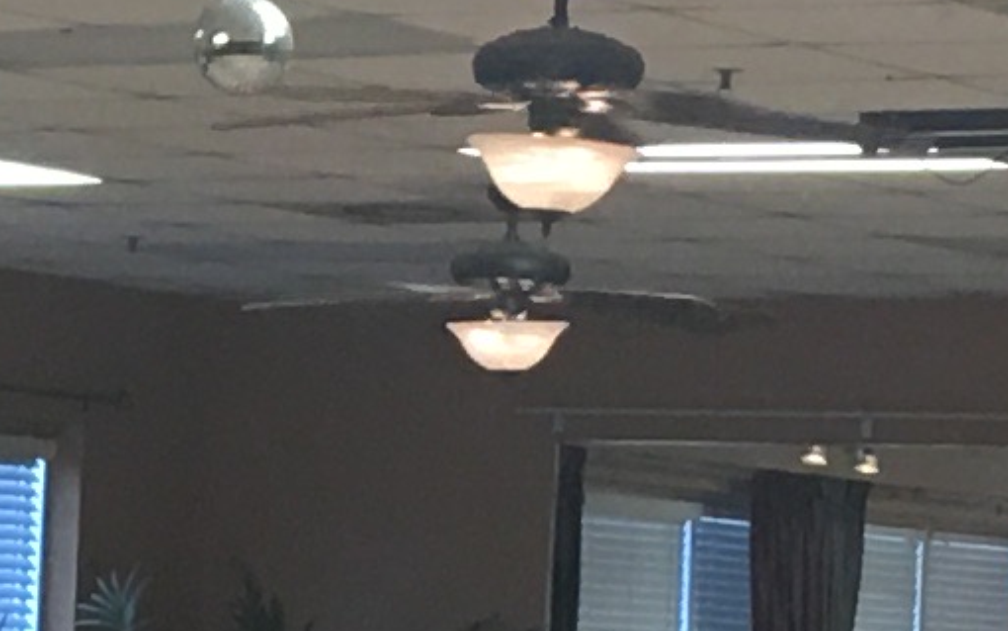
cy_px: 1228
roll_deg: -2.5
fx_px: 6677
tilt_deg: -2.6
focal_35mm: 243
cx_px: -144
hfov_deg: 8.6
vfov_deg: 5.3
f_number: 2.2
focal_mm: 4.15
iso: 40
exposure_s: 1/30
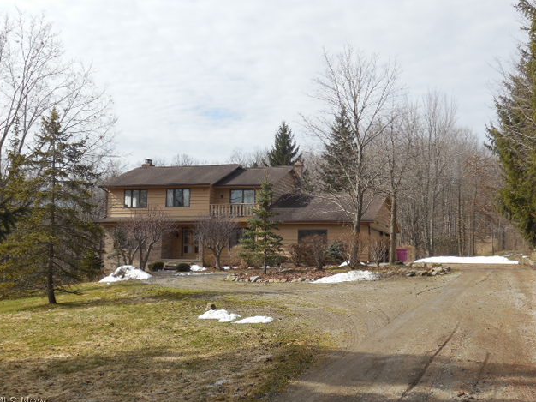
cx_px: 265
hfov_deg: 42.1
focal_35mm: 45
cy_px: 205
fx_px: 697
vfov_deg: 32.2
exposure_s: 1/800
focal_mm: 7.8
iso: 125
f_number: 4.5
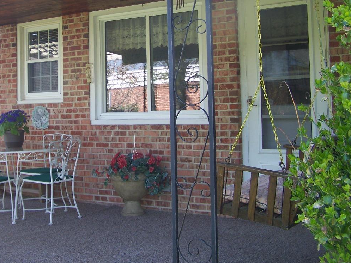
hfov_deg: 34.5
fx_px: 558
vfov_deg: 26.4
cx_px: 109
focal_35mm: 55
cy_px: 89
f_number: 2.8
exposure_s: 1/80
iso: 64
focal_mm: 6.3
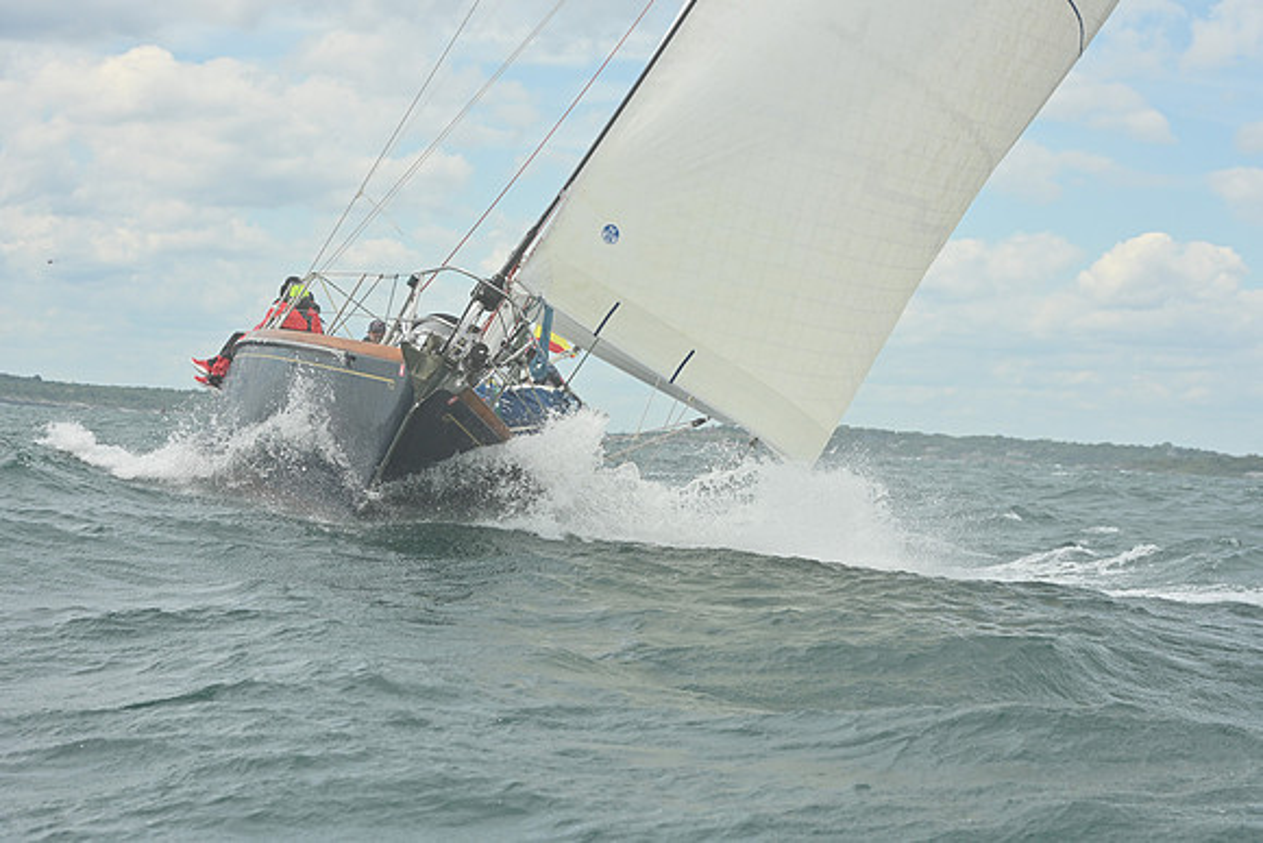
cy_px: 422
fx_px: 3439
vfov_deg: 14.0
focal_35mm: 98
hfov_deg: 20.8
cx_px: 632
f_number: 10
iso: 320
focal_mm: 98
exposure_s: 1/1250
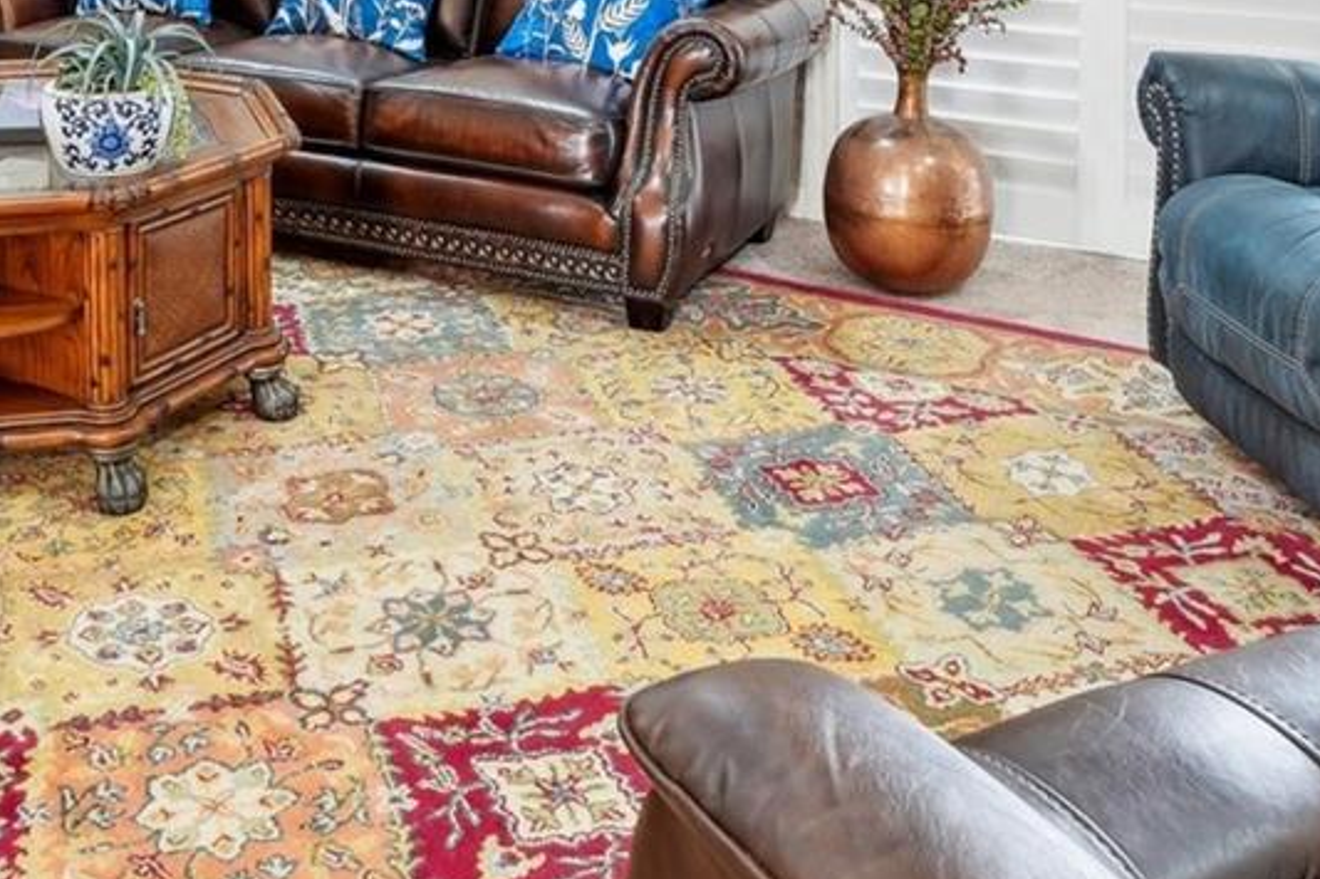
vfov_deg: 27.1
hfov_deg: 44.7
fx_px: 1539
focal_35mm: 42
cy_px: -245
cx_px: 315
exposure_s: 1/3.33
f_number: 8
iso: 200
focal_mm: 14
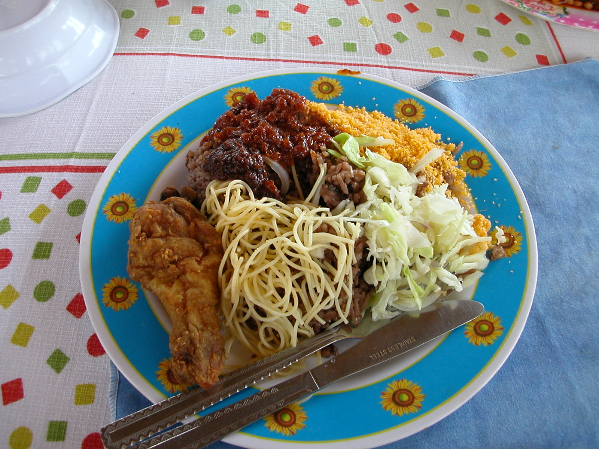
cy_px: 224
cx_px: 300
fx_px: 640
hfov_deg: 50.1
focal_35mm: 37
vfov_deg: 38.7
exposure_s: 1/58.1
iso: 100
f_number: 2.7
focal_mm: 5.6
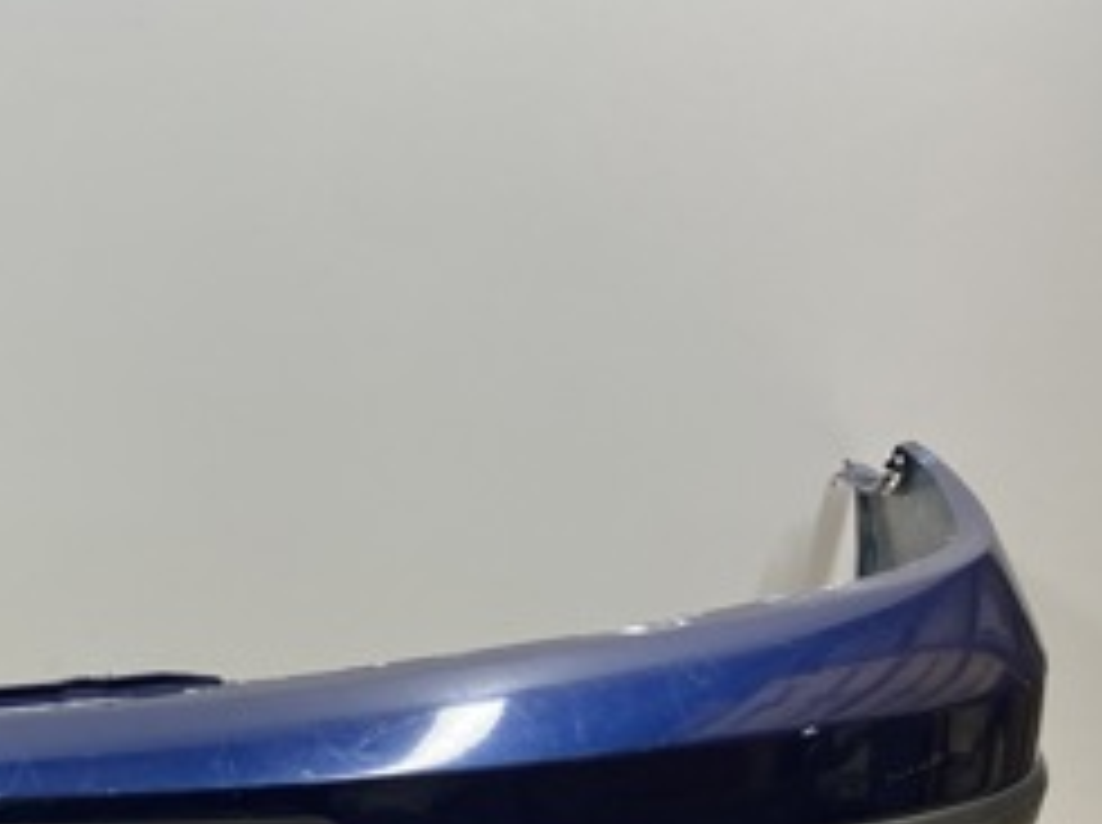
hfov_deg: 25.2
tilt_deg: -15.8
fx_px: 2162
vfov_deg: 21.3
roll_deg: +1.9
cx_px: -288
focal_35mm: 68
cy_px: 678
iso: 32
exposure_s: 1/133
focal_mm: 4.25
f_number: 1.8
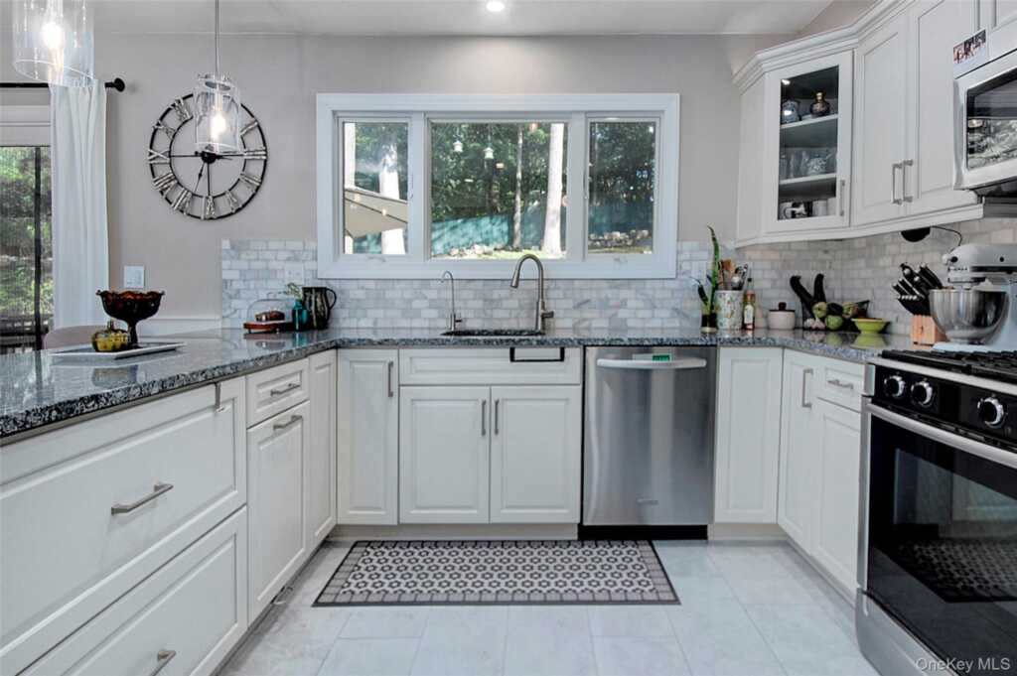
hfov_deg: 100.4
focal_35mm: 15
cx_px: 508
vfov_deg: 77.2
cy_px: 338
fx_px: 423
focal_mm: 10
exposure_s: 1/25
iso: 200
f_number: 14
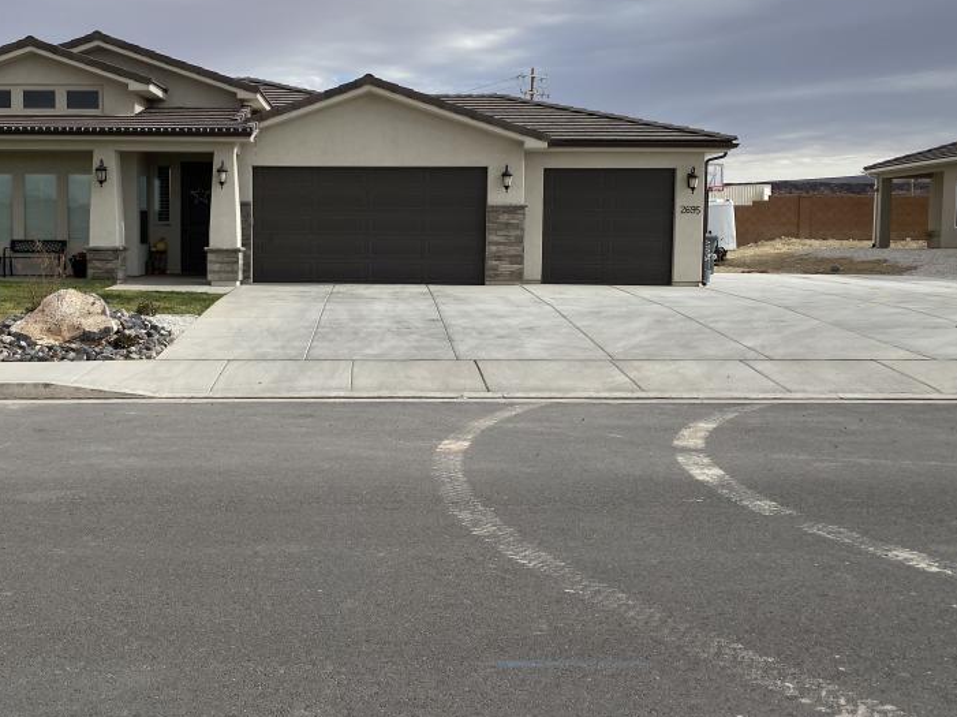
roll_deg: -0.6
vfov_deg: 37.6
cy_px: 307
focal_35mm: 38
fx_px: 1050
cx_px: 322
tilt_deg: -3.3
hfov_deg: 48.2
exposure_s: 1/2315
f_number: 1.8
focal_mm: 4.25
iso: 32
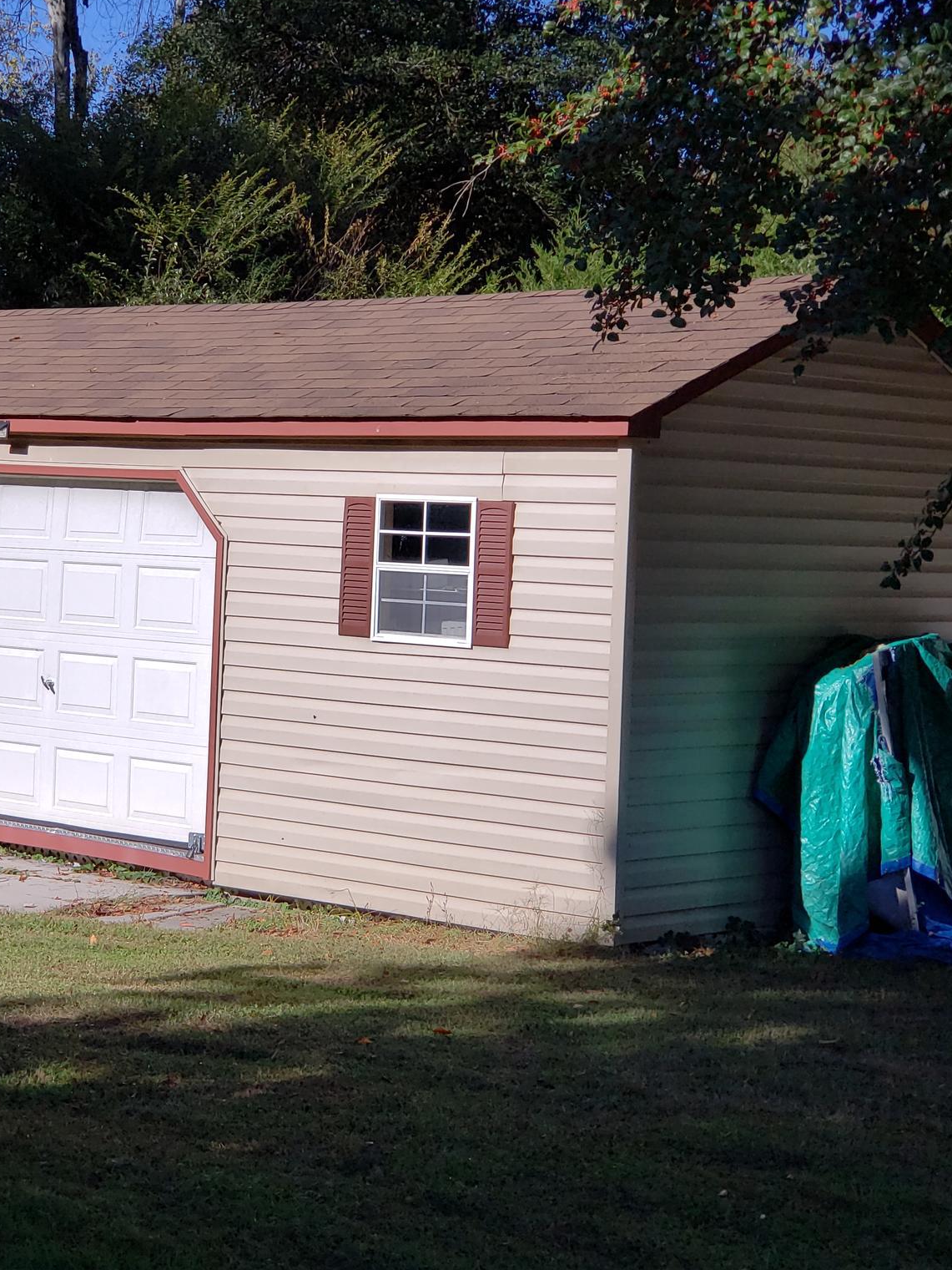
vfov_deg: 27.8
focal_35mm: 70
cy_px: 630
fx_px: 2566
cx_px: 219
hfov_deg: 20.8
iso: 32
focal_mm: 6
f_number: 2.4
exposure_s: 1/1290
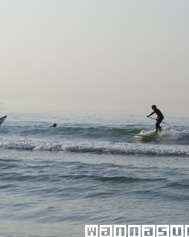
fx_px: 1092
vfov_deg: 12.4
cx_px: 107
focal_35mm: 156
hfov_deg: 9.9
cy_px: 121
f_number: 8.3
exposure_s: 1/320
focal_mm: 18.6
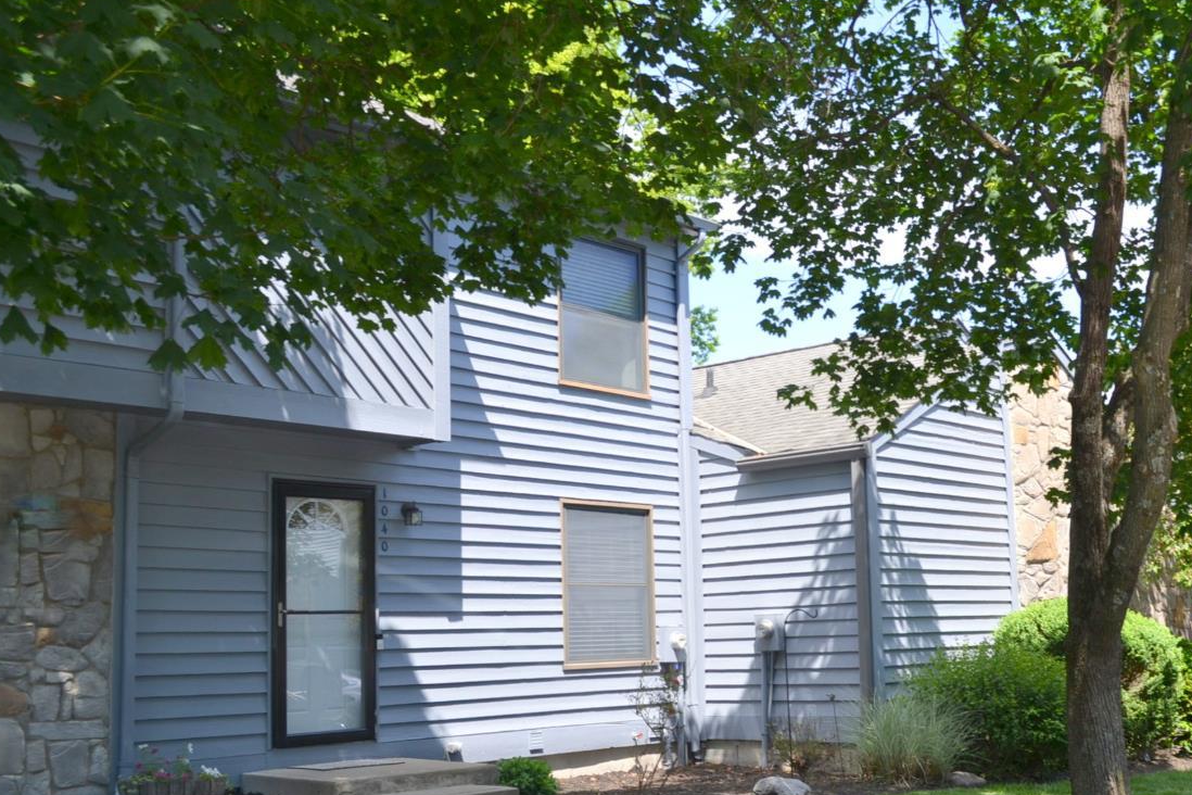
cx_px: 753
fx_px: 1357
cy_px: 482
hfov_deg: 46.9
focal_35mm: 41
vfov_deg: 32.5
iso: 100
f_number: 6.3
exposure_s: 1/160
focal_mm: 20
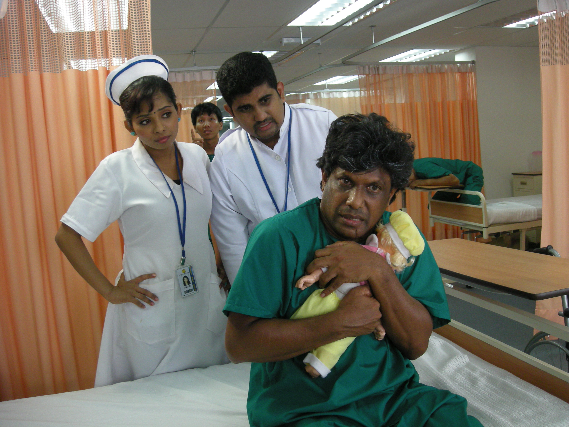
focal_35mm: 35
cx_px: 284
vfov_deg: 40.7
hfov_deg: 52.6
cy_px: 214
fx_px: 575
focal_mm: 5.7
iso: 172
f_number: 2.8
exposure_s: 1/48.3
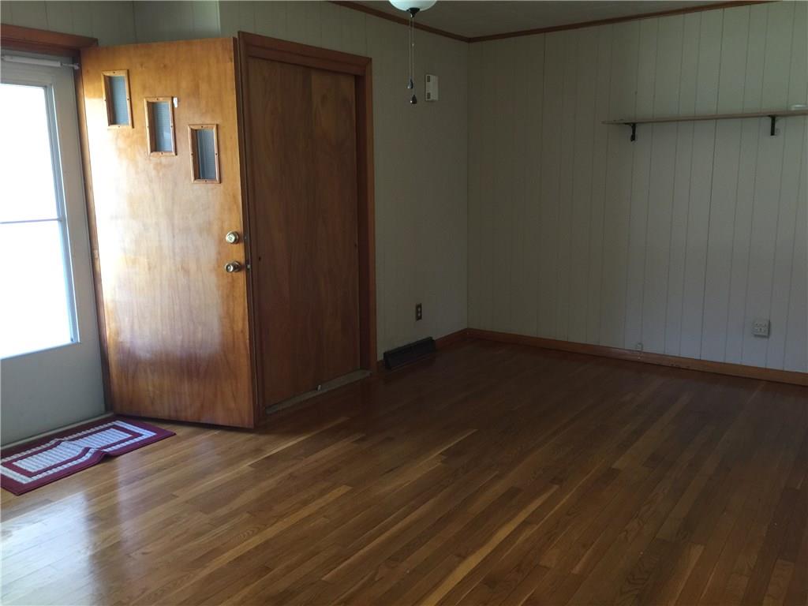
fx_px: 677
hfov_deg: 61.7
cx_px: 404
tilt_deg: -9.4
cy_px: 303
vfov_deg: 48.2
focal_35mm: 29
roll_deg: +1.0
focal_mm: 4.15
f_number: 2.2
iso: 50
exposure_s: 1/15
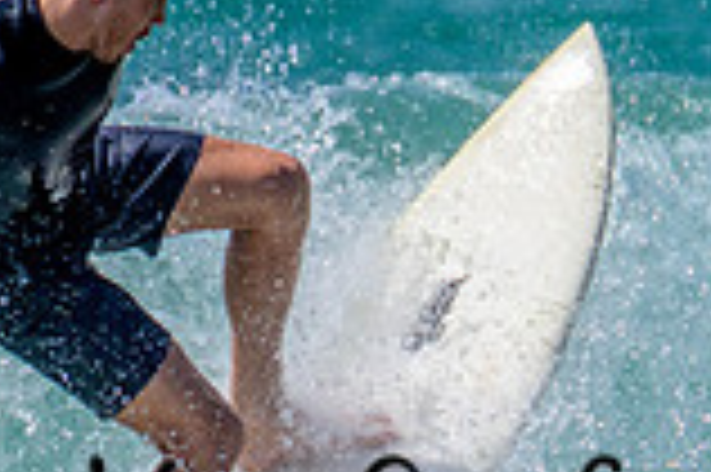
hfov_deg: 0.6
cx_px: 706
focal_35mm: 3279
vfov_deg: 0.4
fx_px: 64692
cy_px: 589
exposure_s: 1/2000
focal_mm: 800
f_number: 11
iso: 1000
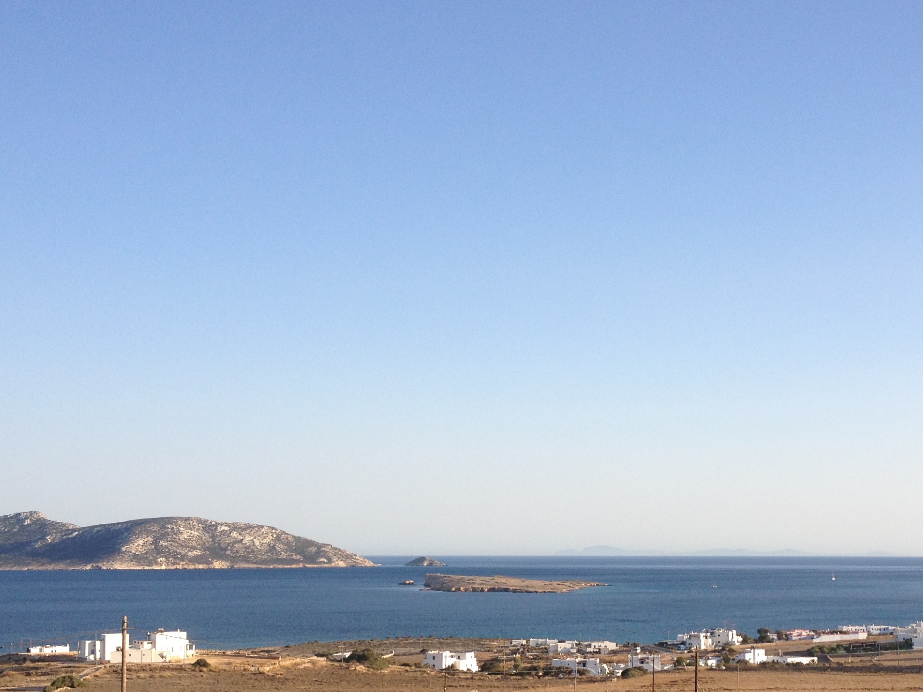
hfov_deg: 33.1
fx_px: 1546
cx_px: 583
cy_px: 506
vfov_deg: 25.0
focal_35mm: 58
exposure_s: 1/1082
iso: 50
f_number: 2.4
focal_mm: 4.28
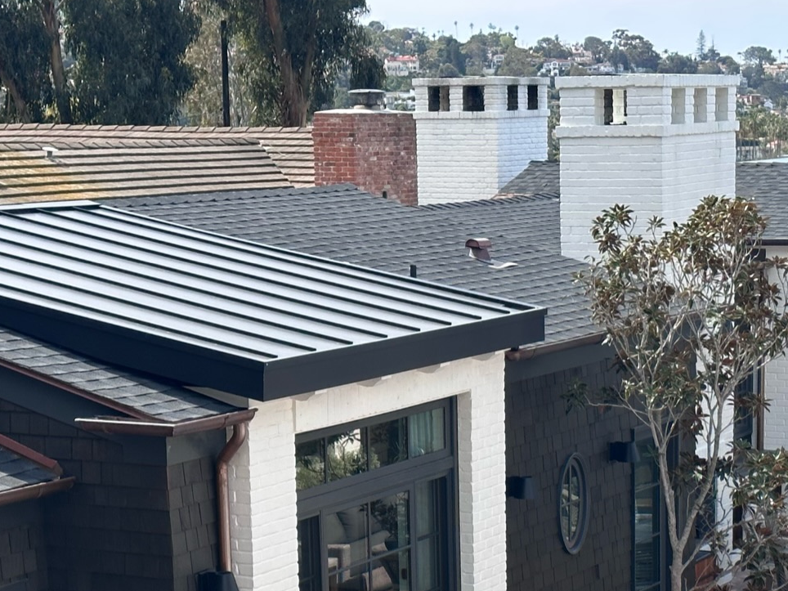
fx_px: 2322
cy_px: 577
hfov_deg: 19.2
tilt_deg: -12.8
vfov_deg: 14.3
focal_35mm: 102
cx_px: 531
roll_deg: +0.8
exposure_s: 1/1783
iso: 64
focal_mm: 6.86
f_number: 1.78
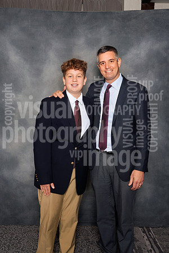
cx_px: 84
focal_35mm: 48
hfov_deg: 28.1
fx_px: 338
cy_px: 126
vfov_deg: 41.1
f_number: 6.3
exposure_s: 1/80
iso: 100
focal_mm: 32
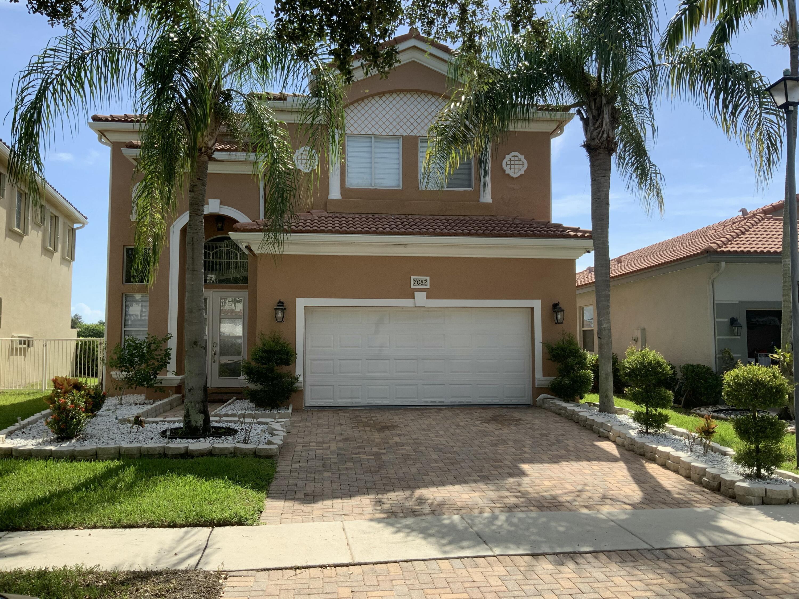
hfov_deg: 61.7
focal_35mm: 29
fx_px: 669
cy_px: 300
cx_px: 400
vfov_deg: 48.2
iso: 16
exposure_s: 1/1377
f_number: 1.8
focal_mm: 3
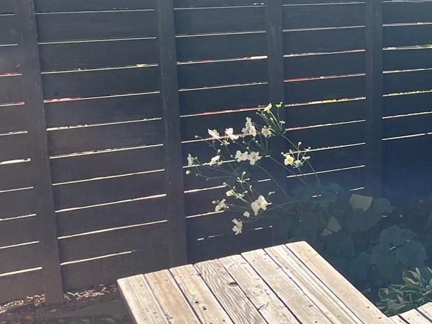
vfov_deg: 21.5
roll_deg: -2.2
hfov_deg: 25.8
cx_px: 505
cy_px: 113
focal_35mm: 68
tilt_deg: -13.6
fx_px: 849
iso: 50
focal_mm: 5.1
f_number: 1.6
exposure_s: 1/1294
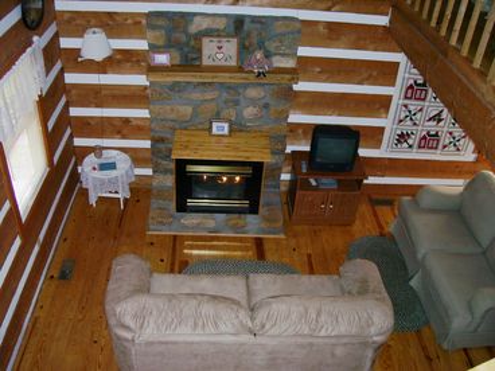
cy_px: 186
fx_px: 486
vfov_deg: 41.8
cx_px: 248
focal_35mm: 34
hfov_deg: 54.0
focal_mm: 5.6
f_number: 2.7
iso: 80
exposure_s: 1/60
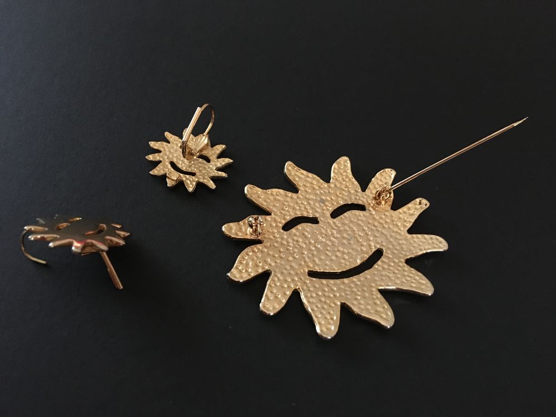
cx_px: 278
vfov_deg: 48.2
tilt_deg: -57.6
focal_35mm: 29
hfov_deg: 61.7
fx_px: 466
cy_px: 208
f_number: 2.2
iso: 400
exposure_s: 1/17
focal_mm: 4.15
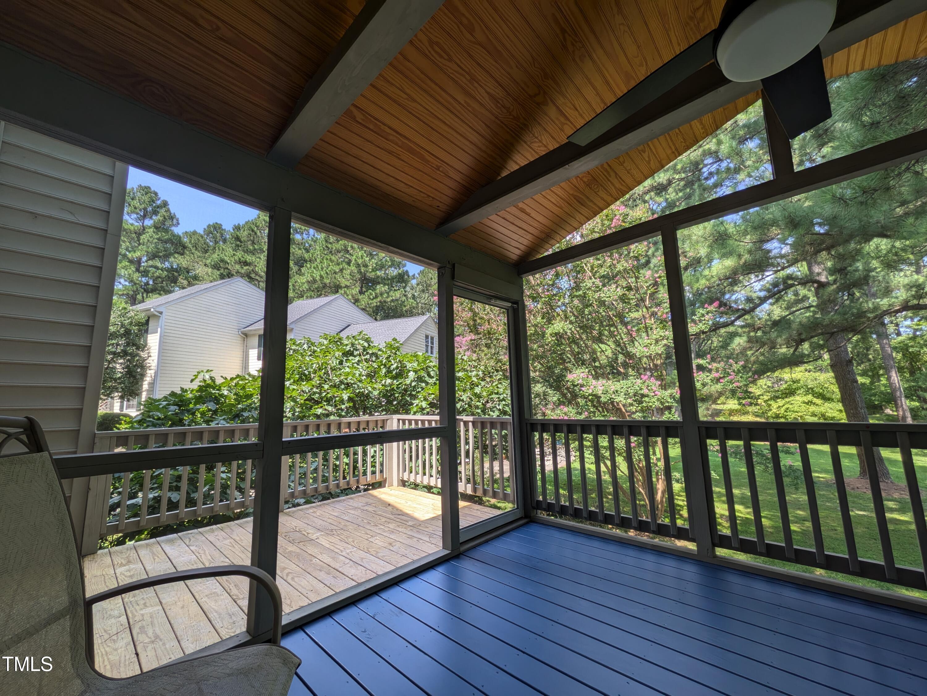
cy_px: 348
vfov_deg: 85.7
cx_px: 464
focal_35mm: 14
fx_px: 375
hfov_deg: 102.0
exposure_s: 1/282
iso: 44
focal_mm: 1.83
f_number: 2.2
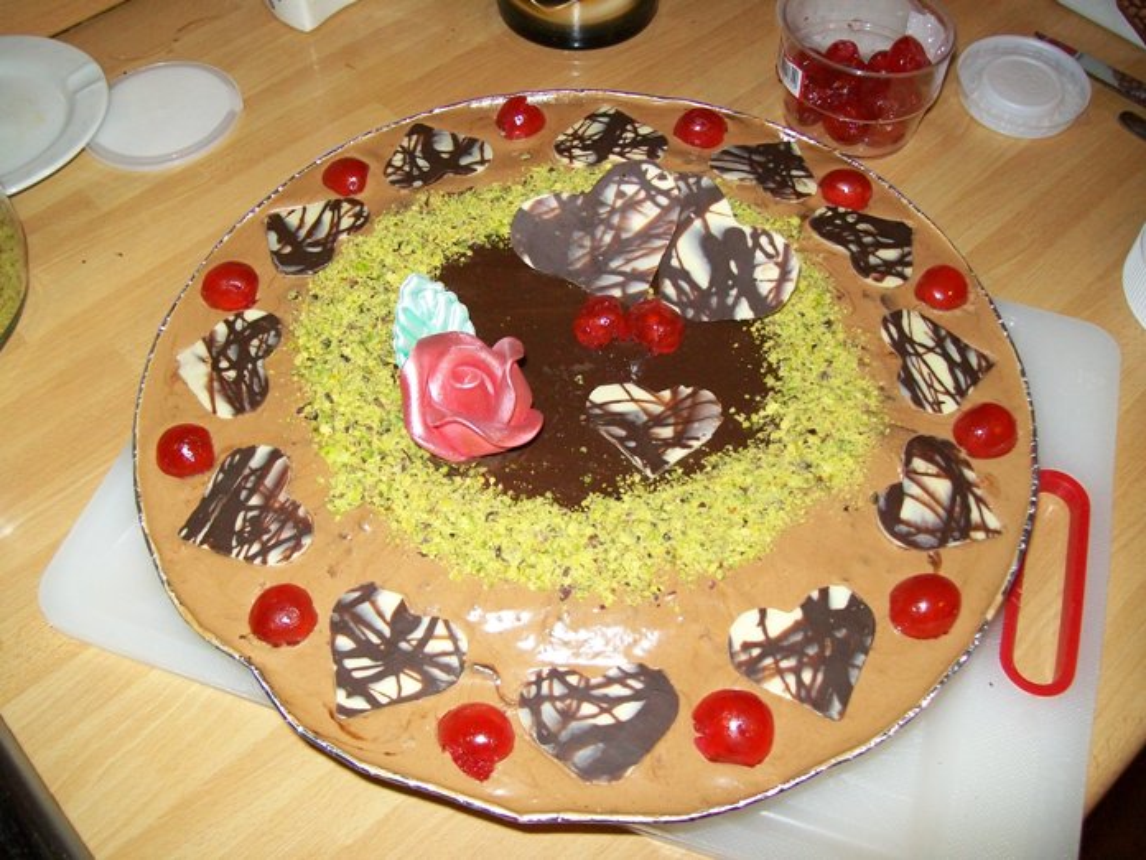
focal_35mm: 34
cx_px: 573
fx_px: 1126
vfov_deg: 41.8
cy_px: 430
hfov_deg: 54.0
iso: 160
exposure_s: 1/60
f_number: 2.7
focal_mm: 6.1
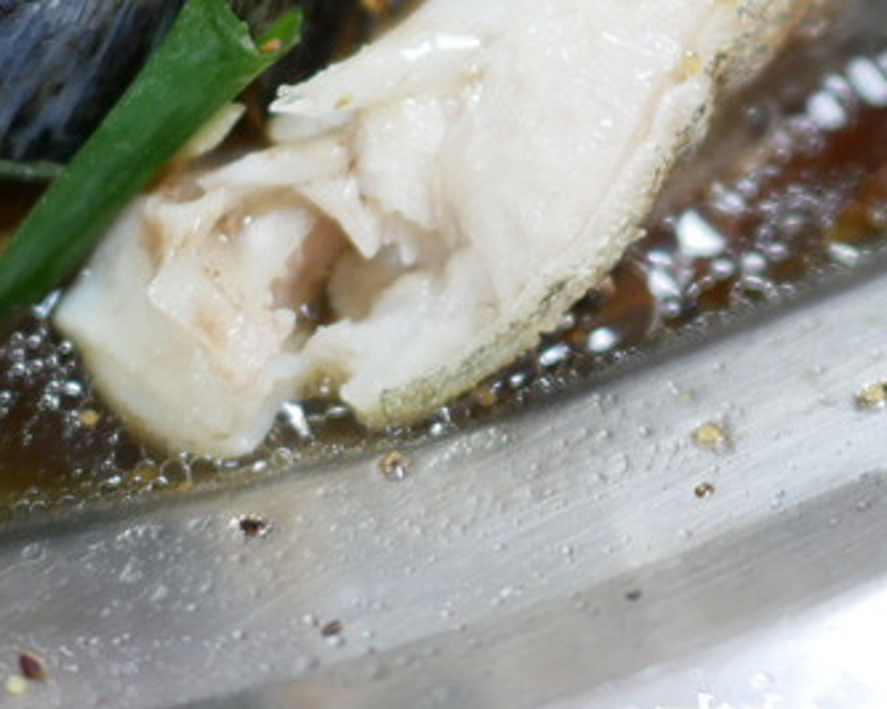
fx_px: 2309
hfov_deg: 21.6
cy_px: -88
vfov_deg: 16.9
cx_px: 639
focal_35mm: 88
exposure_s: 1/60
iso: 320
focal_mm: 15
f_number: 1.7
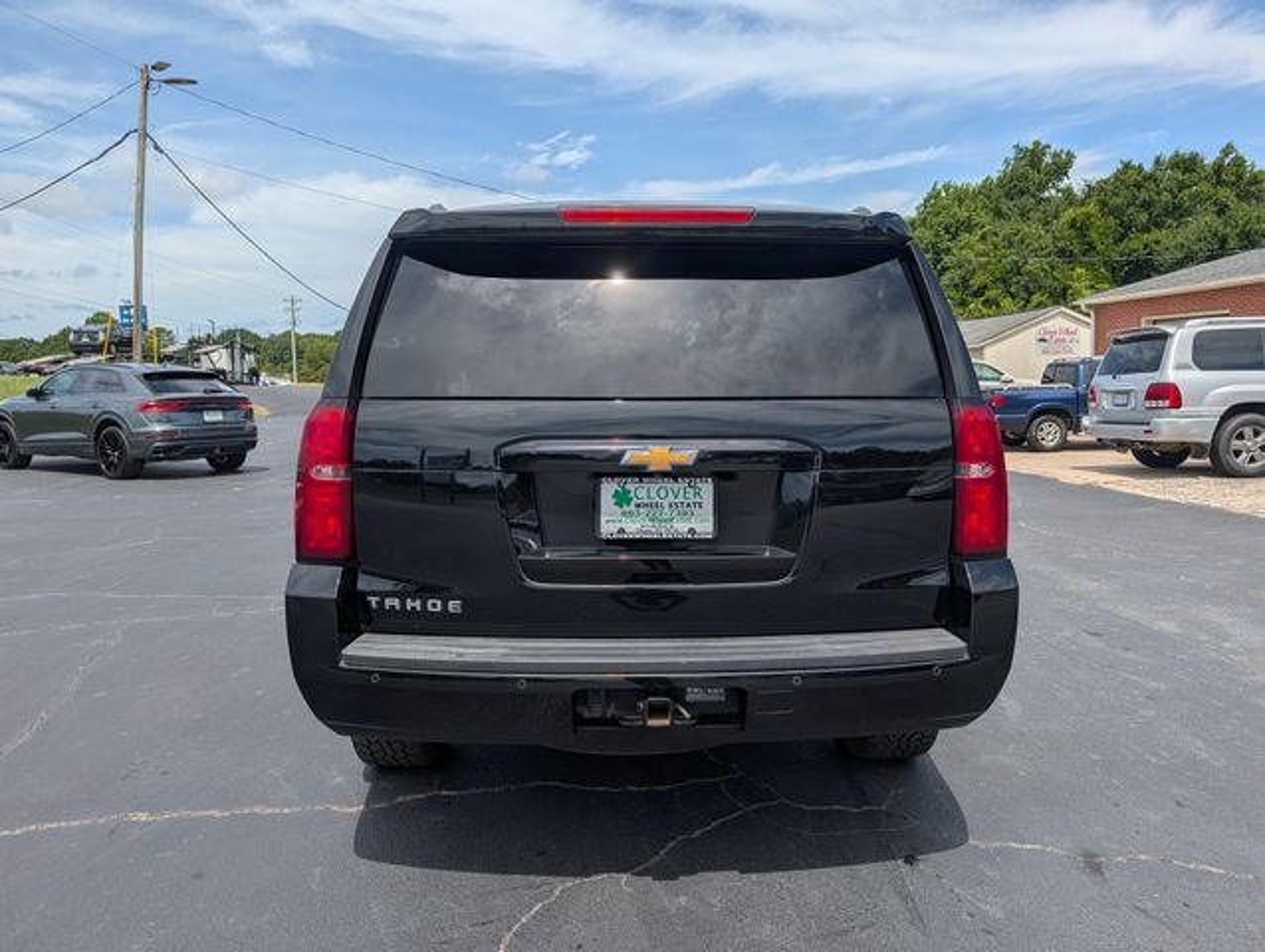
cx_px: 632
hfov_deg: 71.5
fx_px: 878
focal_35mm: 24
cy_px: 476
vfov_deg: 56.9
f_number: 1.68
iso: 20
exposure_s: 1/13158
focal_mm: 6.9
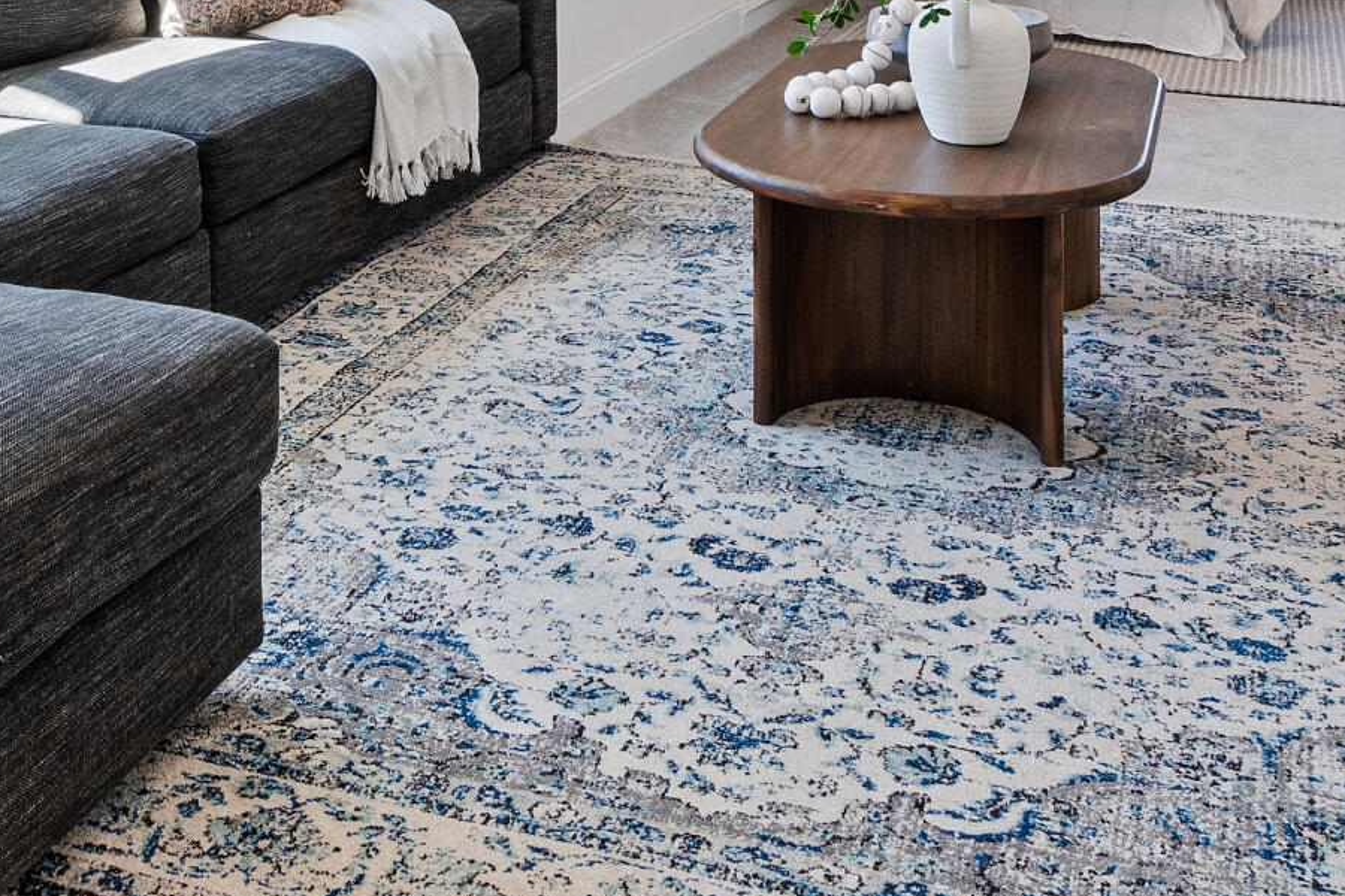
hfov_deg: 39.2
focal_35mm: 50
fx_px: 1868
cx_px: 468
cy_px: -360
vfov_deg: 23.0
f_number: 8
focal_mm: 10
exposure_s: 1/6
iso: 100
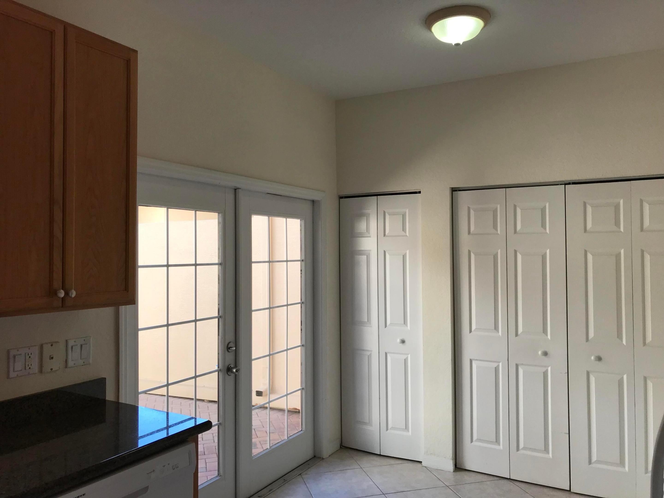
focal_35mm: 28
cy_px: 249
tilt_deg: +1.0
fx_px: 537
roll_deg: +0.3
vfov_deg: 49.7
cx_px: 332
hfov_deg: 63.4
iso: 20
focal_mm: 3.99
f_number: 1.8
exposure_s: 1/225
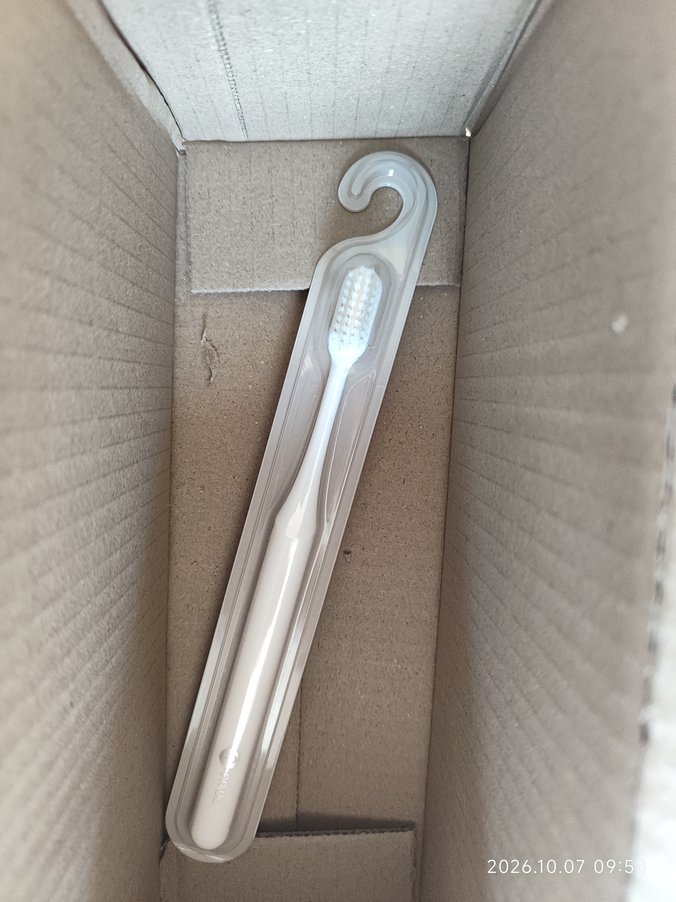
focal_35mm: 24
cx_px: 338
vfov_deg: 71.6
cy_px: 451
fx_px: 625
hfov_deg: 56.8
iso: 1531
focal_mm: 5.26
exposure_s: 1/50
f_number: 1.65
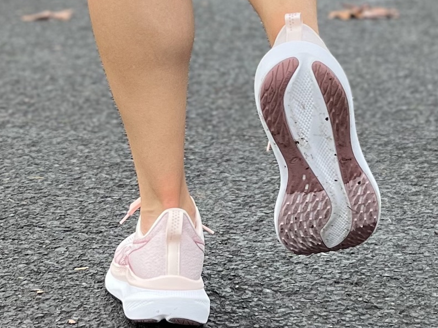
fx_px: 493
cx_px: 190
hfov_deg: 47.7
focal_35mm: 39
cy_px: 142
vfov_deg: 36.8
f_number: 1.6
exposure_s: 1/195
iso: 40
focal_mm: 5.1
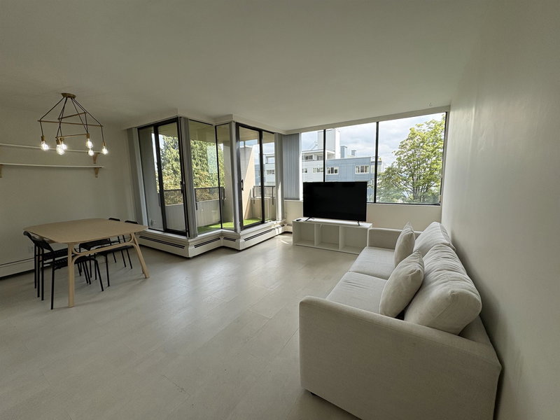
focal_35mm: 14
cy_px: 210
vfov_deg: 85.7
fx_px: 226
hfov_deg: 102.1
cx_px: 280
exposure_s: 1/610
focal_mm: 2.22
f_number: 2.2
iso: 64
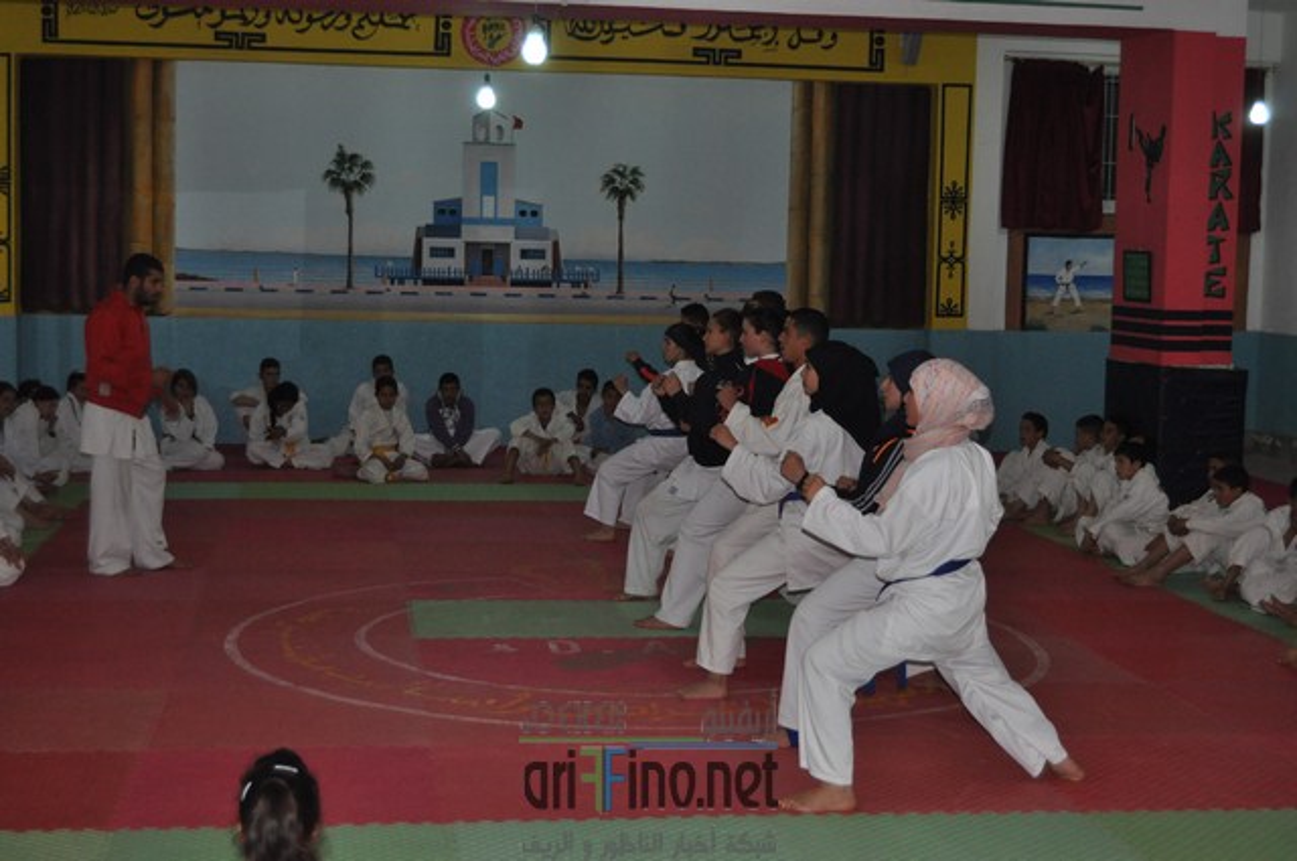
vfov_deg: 23.7
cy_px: 430
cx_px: 648
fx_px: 2051
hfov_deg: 35.1
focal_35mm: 57
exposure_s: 1/60
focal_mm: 38
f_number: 4.8
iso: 800
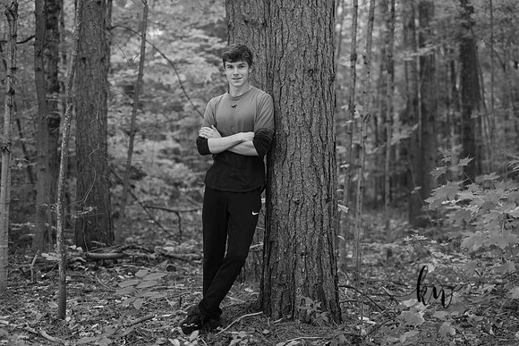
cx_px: 260
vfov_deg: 19.5
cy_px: 173
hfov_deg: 28.8
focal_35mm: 70
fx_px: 1009
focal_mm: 70
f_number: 2.8
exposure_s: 1/200
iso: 800
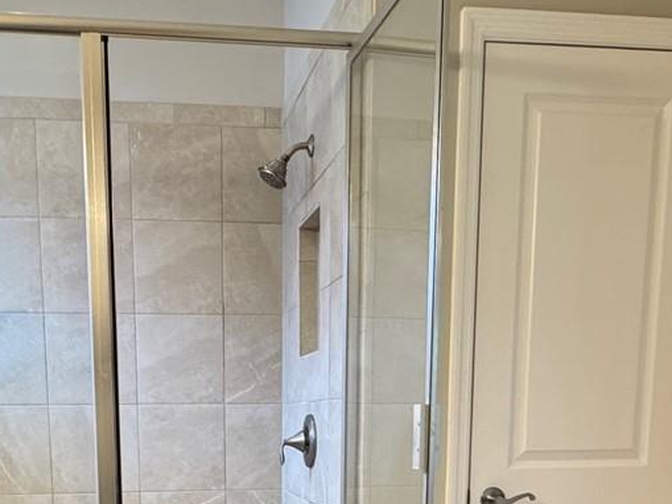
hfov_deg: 42.6
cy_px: 571
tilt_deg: -9.9
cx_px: 246
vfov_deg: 29.3
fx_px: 854
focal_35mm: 44
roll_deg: +0.8
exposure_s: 1/60
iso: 320
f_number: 2.2
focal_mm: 2.22
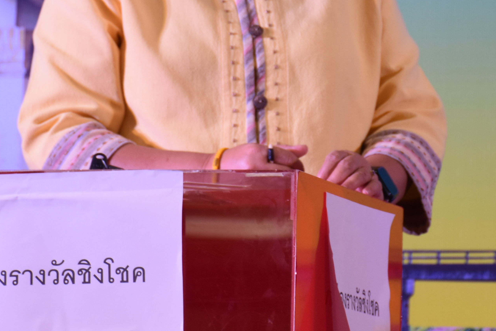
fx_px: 4149
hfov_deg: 6.8
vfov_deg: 4.6
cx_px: 231
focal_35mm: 301
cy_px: 57
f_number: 5.3
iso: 400
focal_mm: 85
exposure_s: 1/100
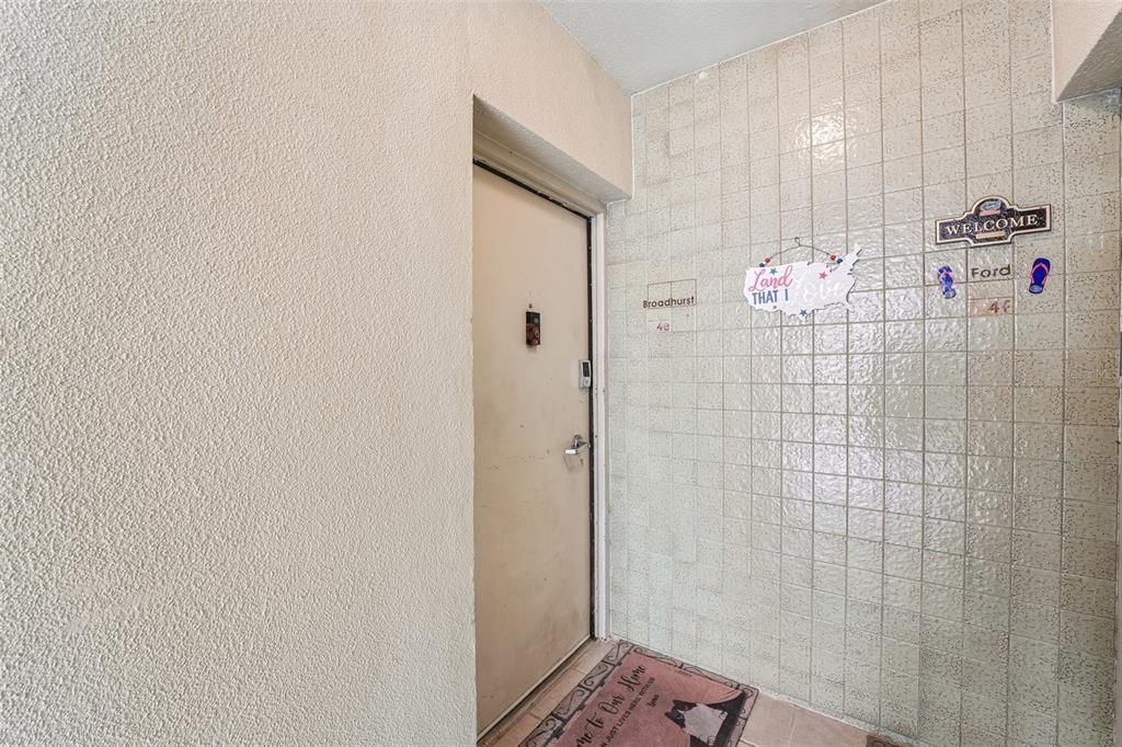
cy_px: 374
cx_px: 561
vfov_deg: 78.8
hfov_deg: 101.9
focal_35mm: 15
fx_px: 455
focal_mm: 14.6
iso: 320
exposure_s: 1/2
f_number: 11
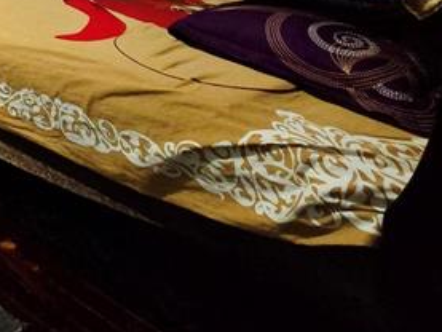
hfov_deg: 27.5
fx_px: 613
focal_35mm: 48
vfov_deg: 24.0
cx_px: -219
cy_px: -164
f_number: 2.2
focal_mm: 2.2
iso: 1250
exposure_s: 1/40
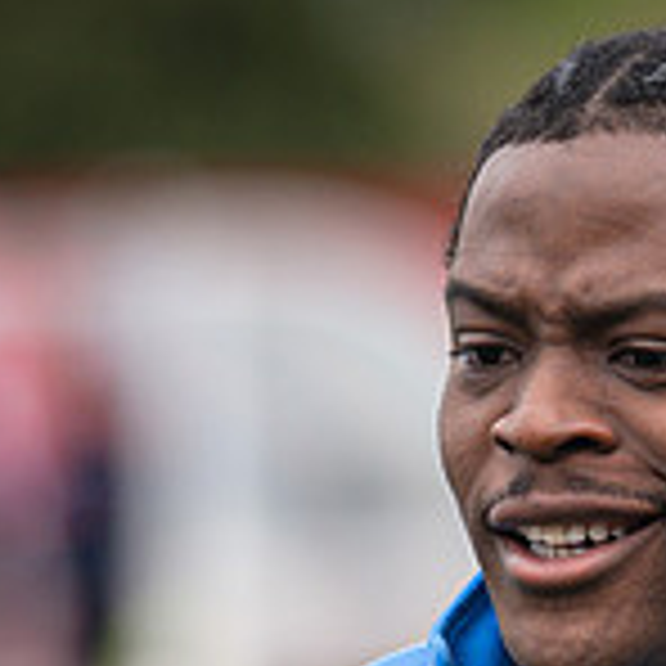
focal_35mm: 872
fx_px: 18981
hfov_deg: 2.0
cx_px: 691
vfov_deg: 2.0
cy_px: 806
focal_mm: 135
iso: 100
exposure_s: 1/1900
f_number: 1.8
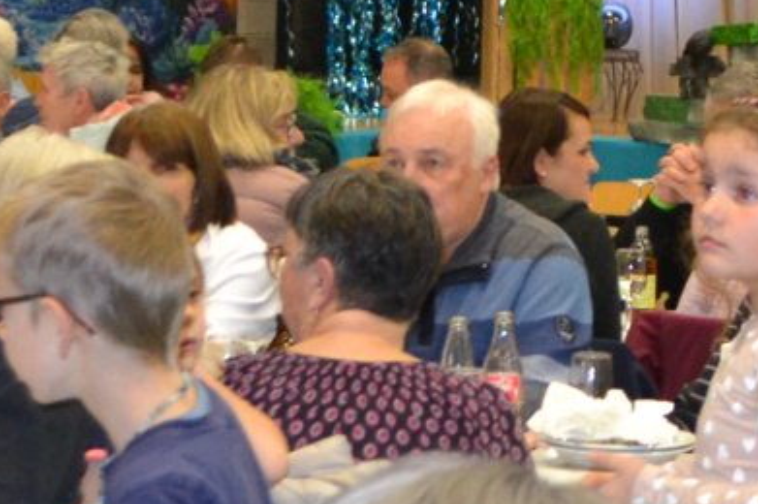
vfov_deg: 7.9
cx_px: 1202
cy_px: 51
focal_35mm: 173
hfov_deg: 11.3
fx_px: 3639
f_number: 3.8
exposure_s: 1/60
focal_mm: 22
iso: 1600
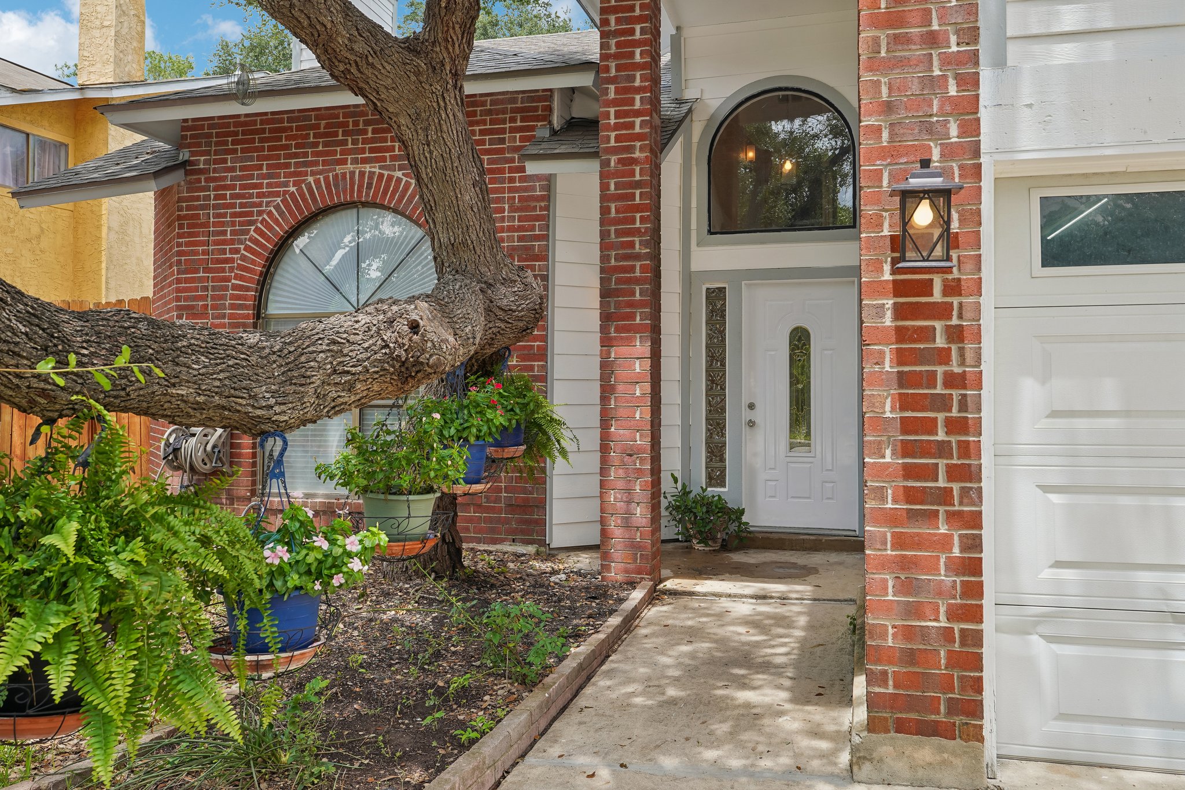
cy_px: 395
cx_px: 592
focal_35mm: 30
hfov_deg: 62.8
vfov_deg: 44.3
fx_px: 971
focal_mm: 29.5
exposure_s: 1/50
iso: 100
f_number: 8
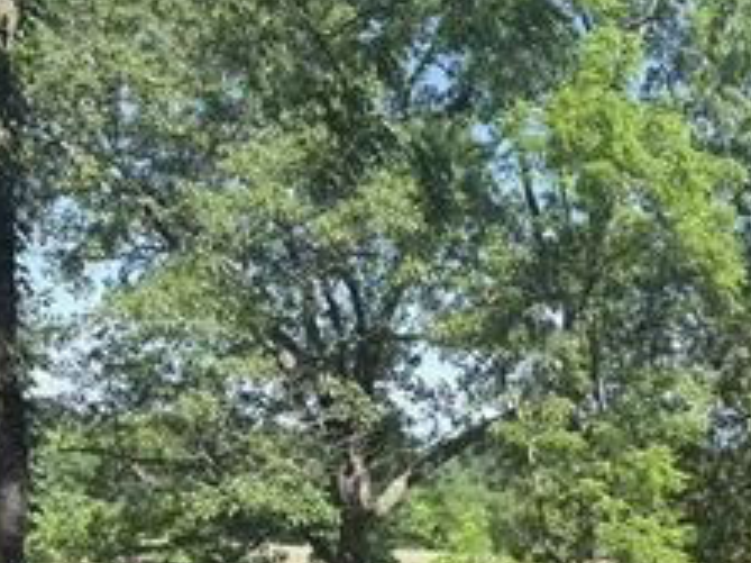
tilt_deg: -5.5
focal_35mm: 69
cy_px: 664
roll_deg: -2.1
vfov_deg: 20.1
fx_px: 1496
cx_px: 734
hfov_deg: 26.8
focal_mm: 6.76
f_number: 1.78
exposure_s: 1/1075
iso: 80
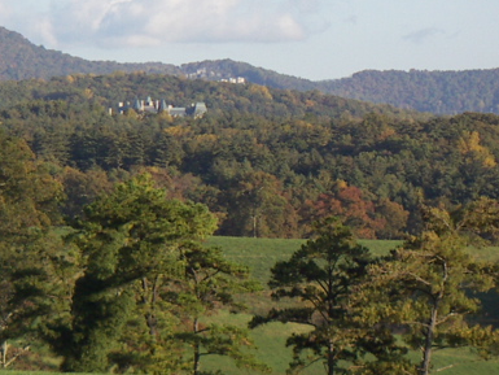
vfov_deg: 6.2
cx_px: 159
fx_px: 3446
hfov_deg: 8.3
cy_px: 95
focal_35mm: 239
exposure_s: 1/400
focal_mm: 14.1
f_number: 3.7
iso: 50
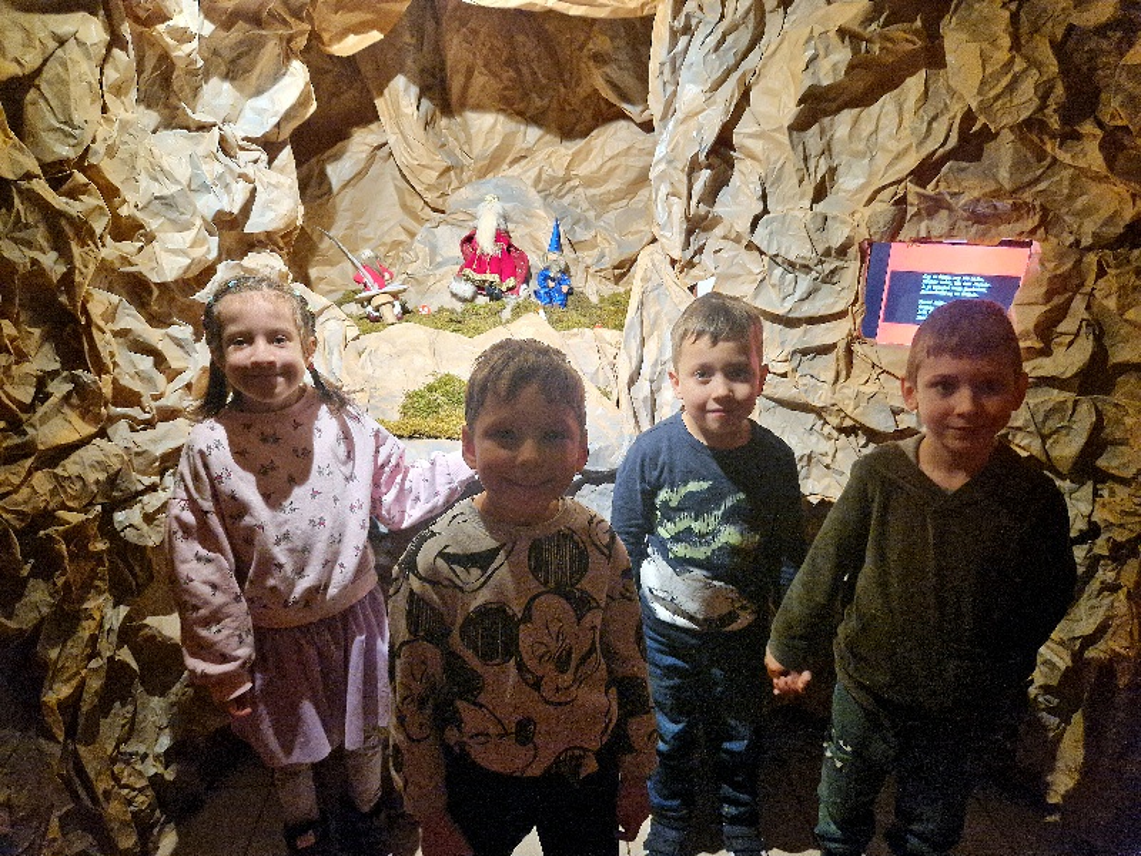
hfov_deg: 73.9
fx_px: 758
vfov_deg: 58.9
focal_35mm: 23
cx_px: 570
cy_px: 428
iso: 1000
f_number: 1.8
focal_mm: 5.4
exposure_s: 1/25
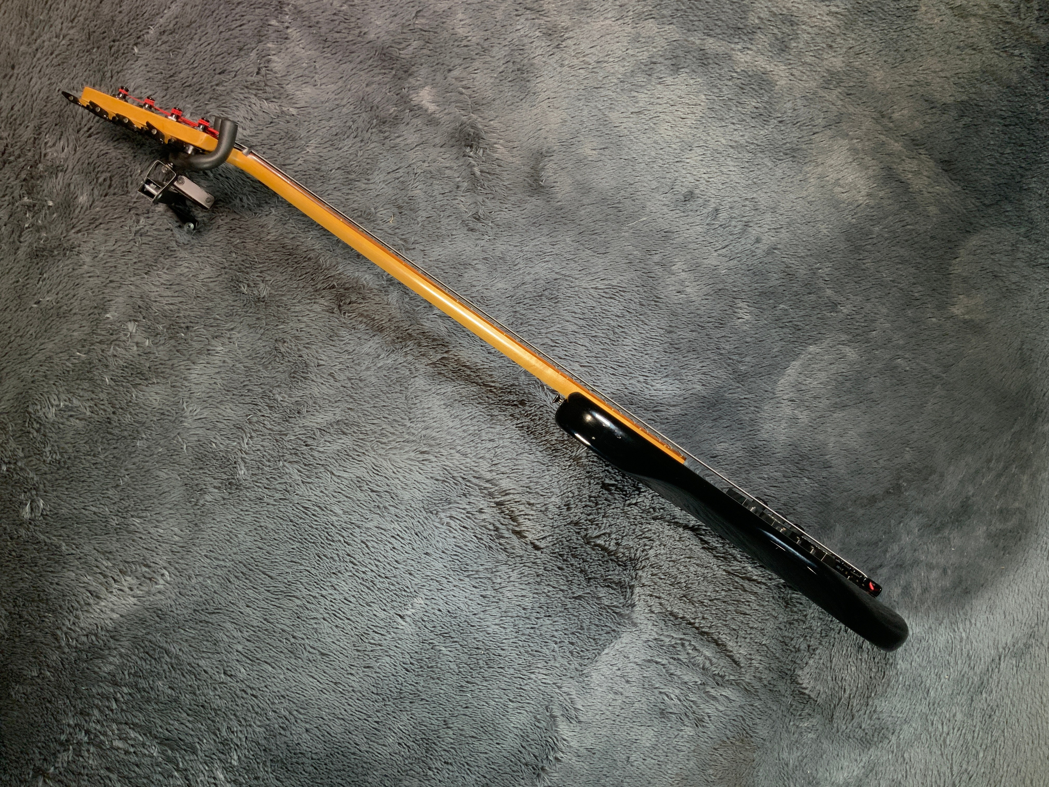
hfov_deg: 61.7
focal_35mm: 29
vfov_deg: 48.2
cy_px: 394
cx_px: 524
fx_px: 879
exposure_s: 1/104
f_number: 1.8
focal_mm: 3
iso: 50
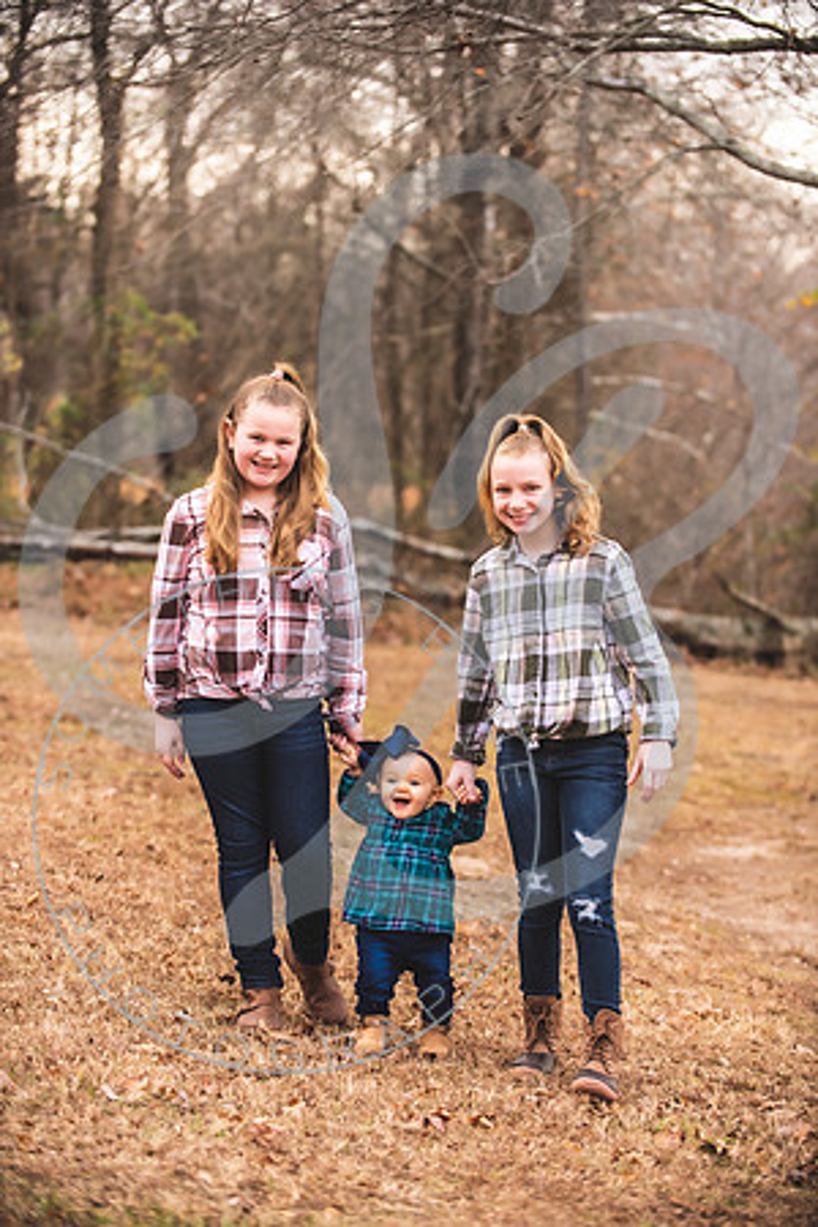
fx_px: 3340
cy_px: 614
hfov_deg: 14.0
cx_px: 409
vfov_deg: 20.8
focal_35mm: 98
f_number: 4
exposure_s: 1/400
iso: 500
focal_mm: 98
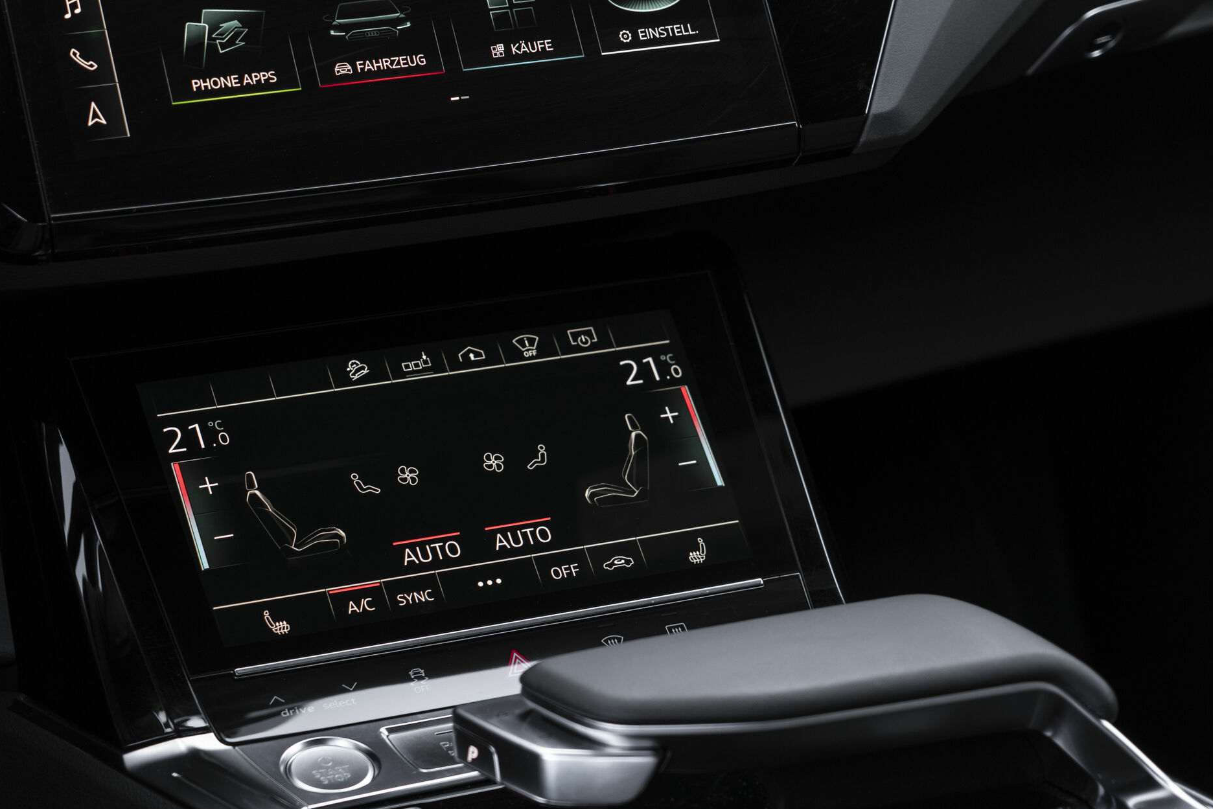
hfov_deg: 20.4
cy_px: 218
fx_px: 3370
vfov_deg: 13.7
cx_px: 504
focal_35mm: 100
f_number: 5
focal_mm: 65
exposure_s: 1/25
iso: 80
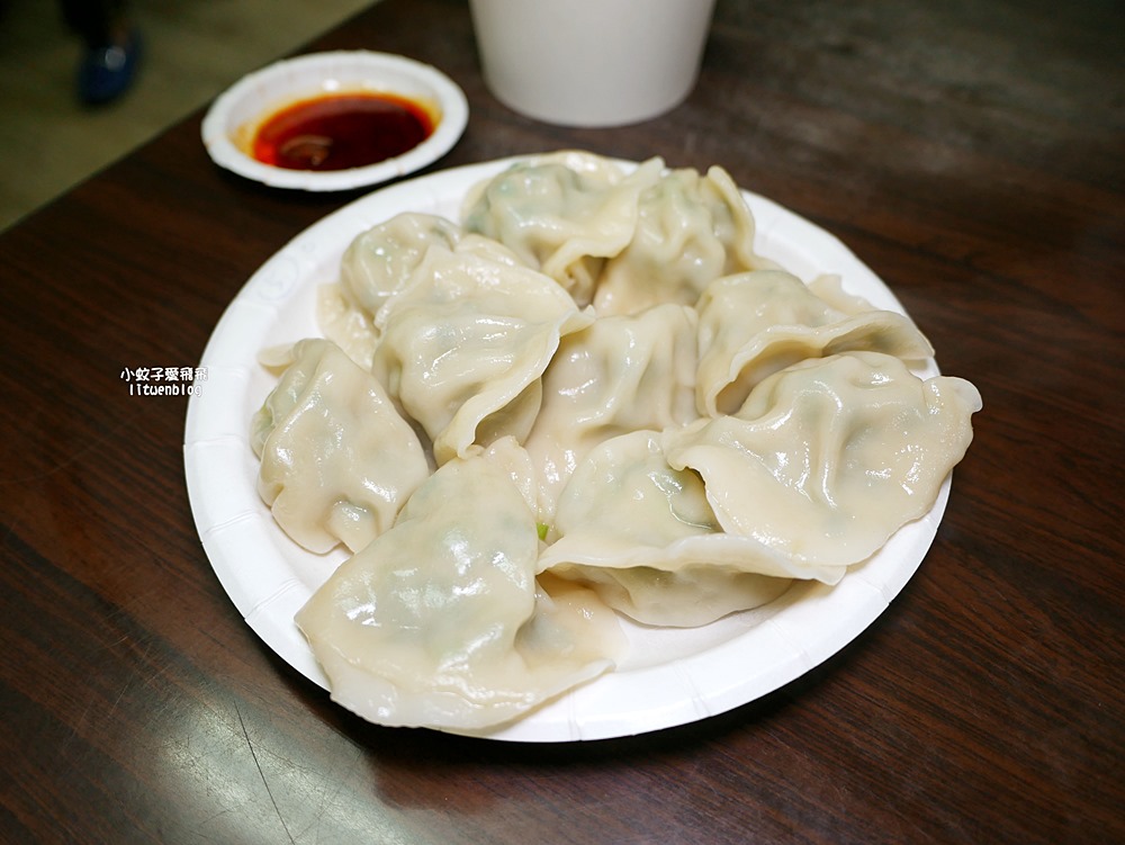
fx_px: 910
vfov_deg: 49.8
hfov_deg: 63.4
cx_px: 562
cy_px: 422
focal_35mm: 28
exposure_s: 1/100
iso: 200
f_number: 2.5
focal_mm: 14
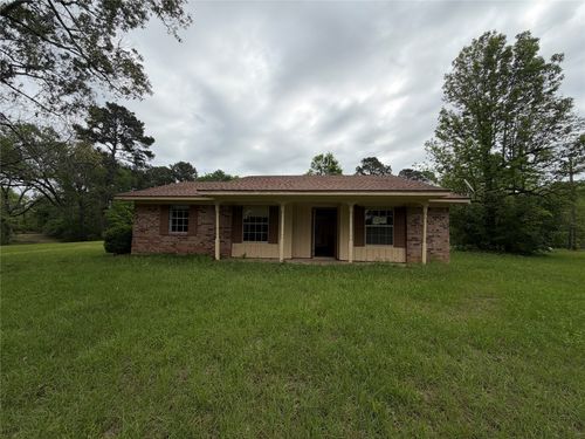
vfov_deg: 85.7
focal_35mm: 14
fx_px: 237
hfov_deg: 102.1
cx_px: 292
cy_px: 220
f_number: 2.2
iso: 20
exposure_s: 1/1050
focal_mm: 2.22
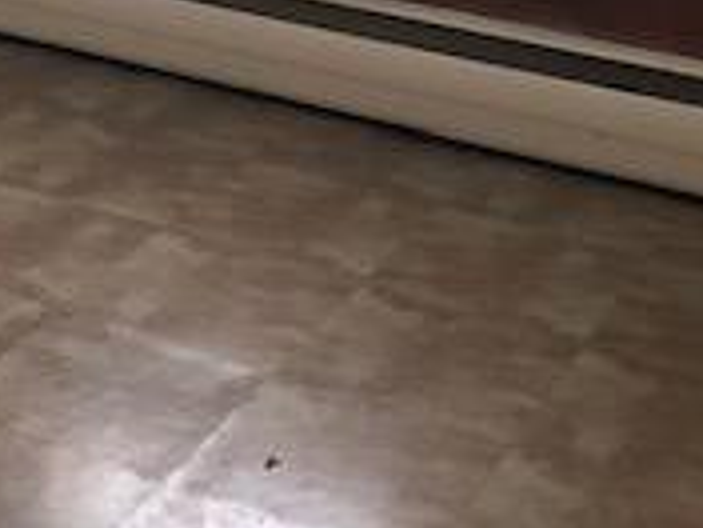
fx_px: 2071
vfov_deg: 13.3
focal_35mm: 102
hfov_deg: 18.5
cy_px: -356
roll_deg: -0.7
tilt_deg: -9.9
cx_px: -88
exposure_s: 1/13
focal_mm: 3.99
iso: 100
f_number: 1.8
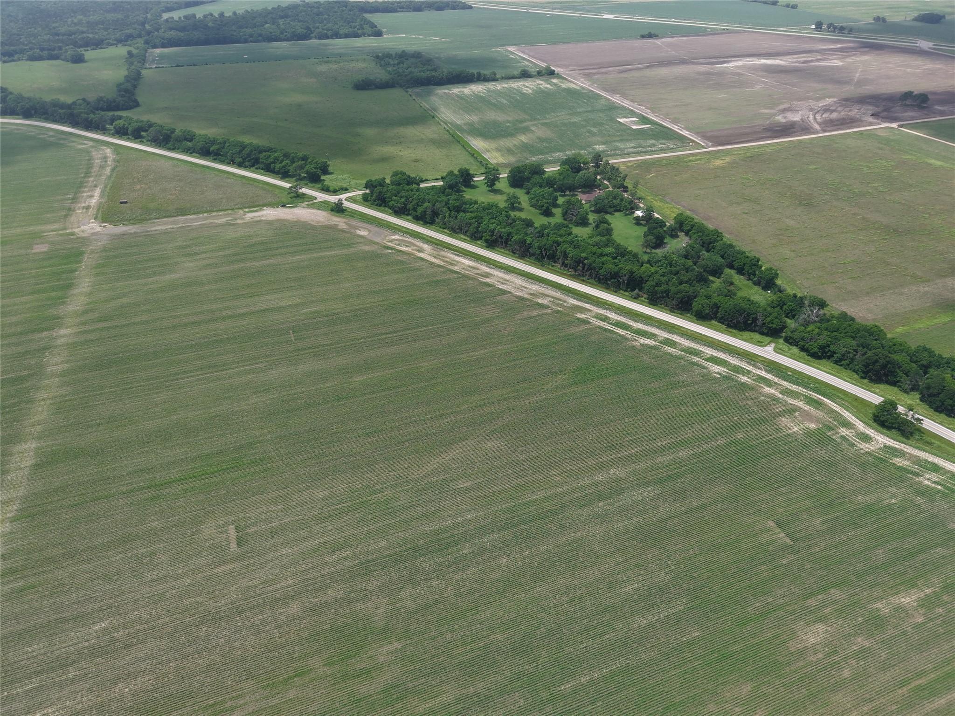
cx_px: 478
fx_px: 662
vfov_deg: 56.8
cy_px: 358
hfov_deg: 71.6
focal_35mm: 24
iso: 100
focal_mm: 8.67
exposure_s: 1/2500
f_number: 1.8
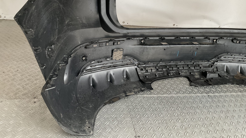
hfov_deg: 61.0
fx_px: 209
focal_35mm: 32
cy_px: 57
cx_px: 123
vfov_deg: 36.6
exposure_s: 1/50
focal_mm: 3
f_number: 1.8
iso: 160
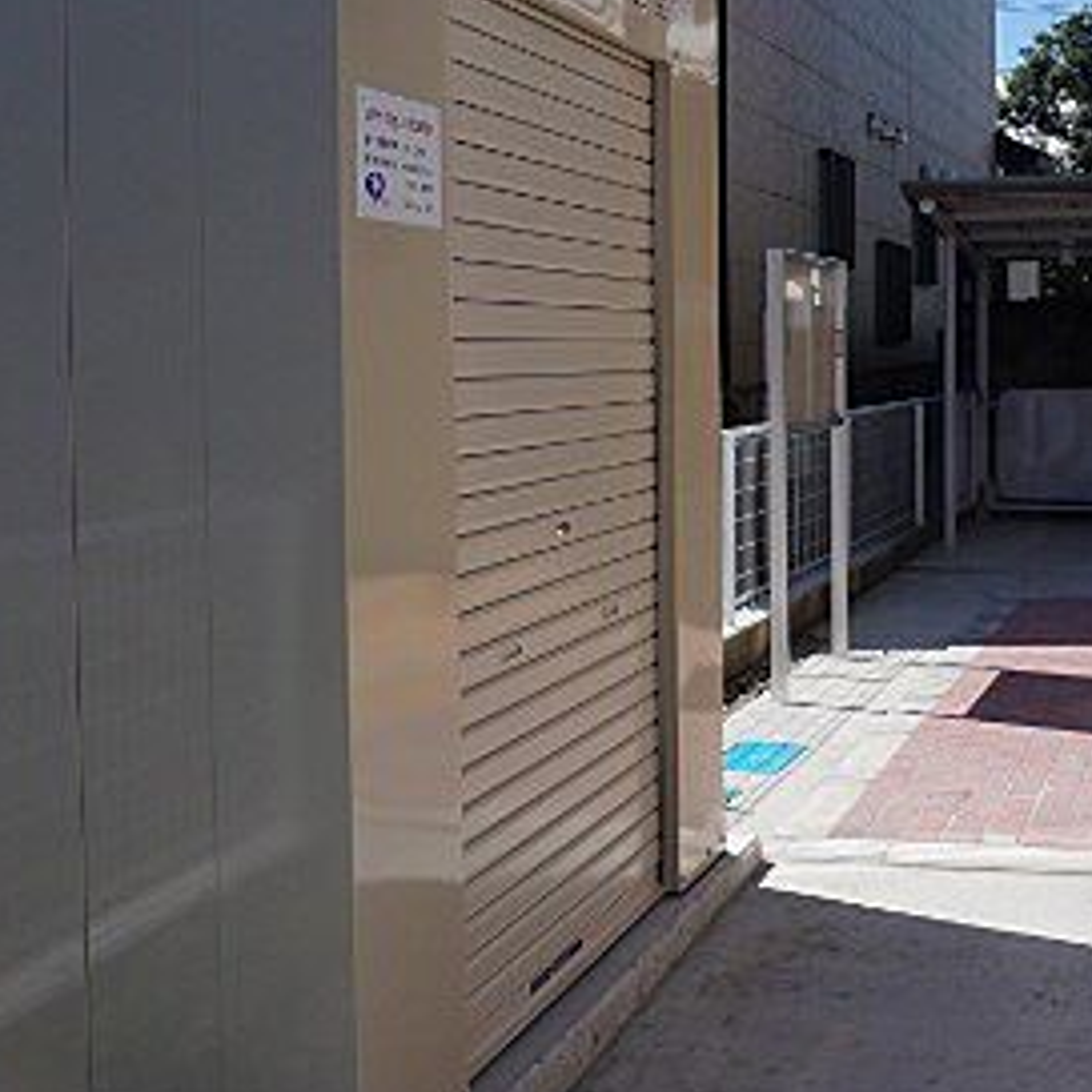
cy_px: 428
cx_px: 791
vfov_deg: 35.2
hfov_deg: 34.7
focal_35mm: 48
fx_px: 1713
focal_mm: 16
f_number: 16
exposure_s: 1/200
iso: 200
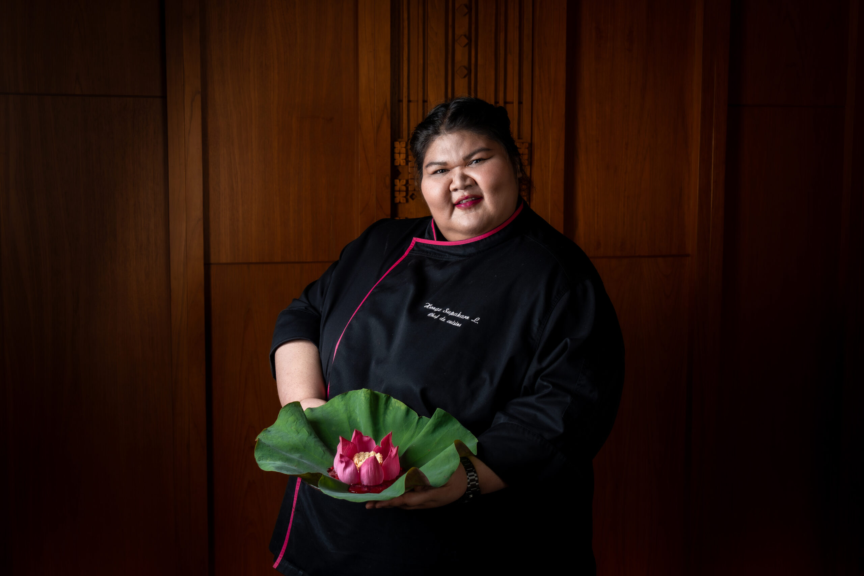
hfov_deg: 40.3
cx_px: 432
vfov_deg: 27.5
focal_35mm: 49
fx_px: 1176
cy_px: 288
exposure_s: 1/160
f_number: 5.6
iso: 200
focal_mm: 49
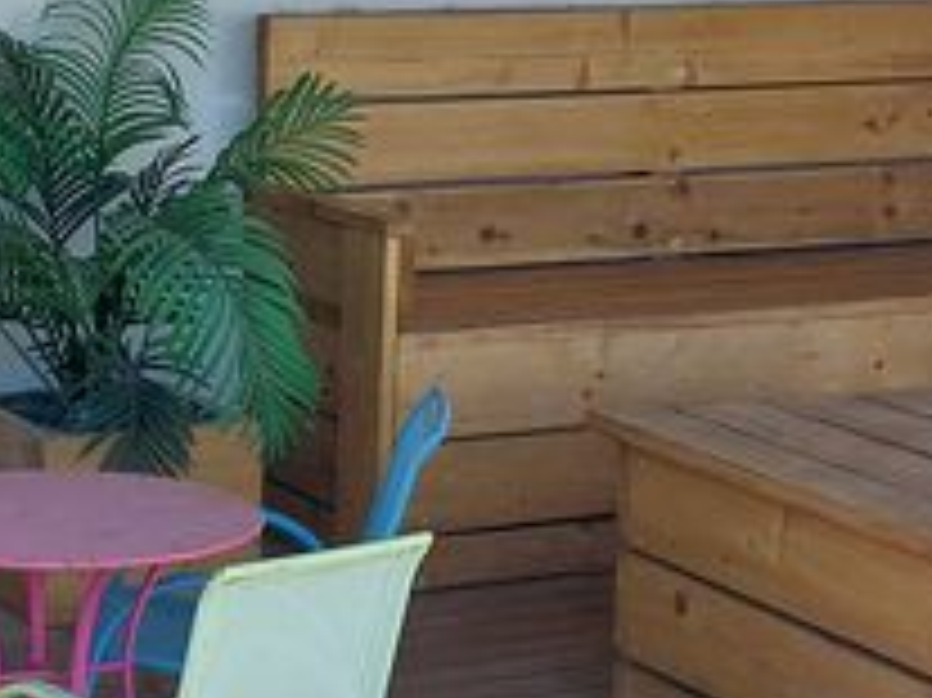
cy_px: 81
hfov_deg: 16.2
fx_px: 3256
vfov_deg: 12.2
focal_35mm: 121
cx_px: 189
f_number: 1.8
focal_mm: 5.23
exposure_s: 1/278
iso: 25
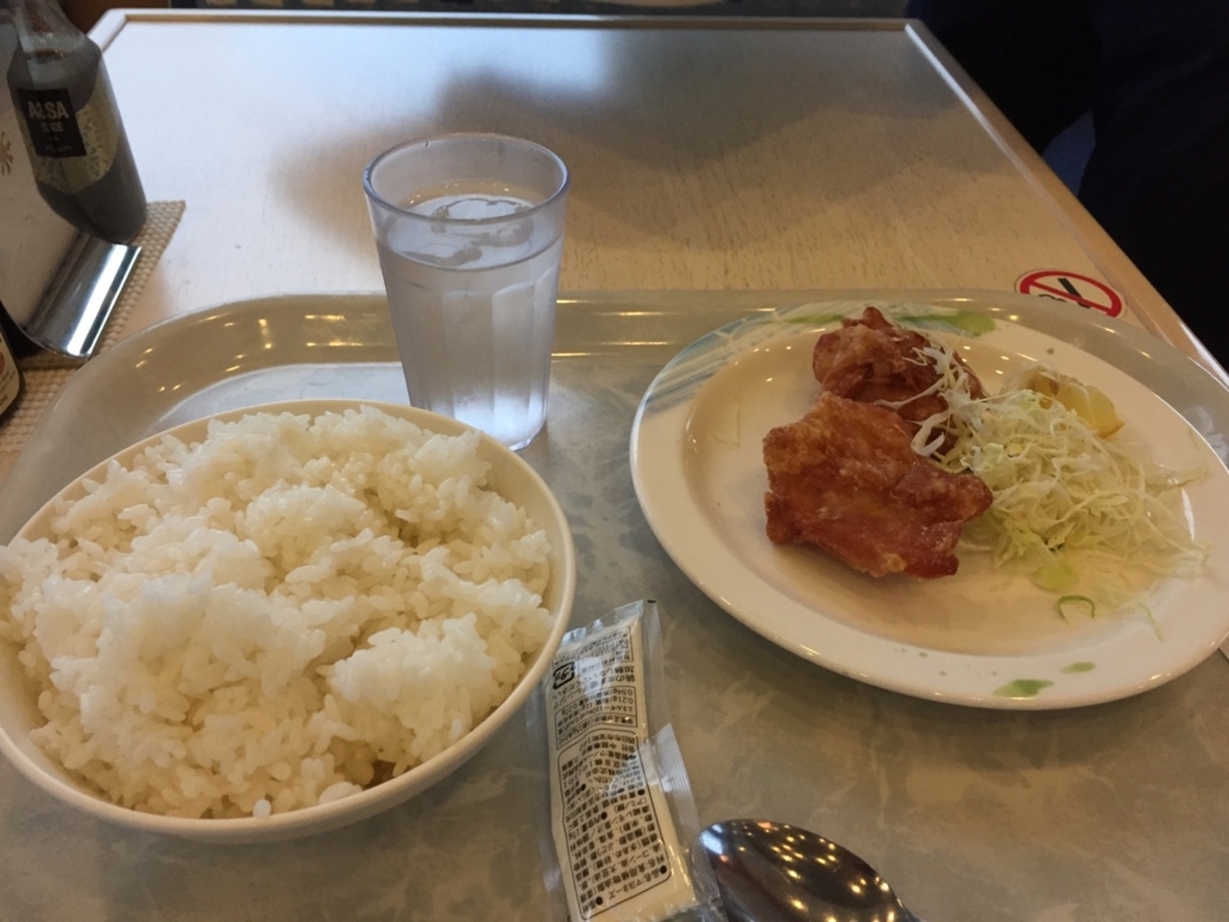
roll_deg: -0.3
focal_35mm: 29
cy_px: 461
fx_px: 1030
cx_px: 614
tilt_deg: -40.6
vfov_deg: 48.2
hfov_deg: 61.7
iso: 50
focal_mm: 4.15
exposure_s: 1/30
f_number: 2.2
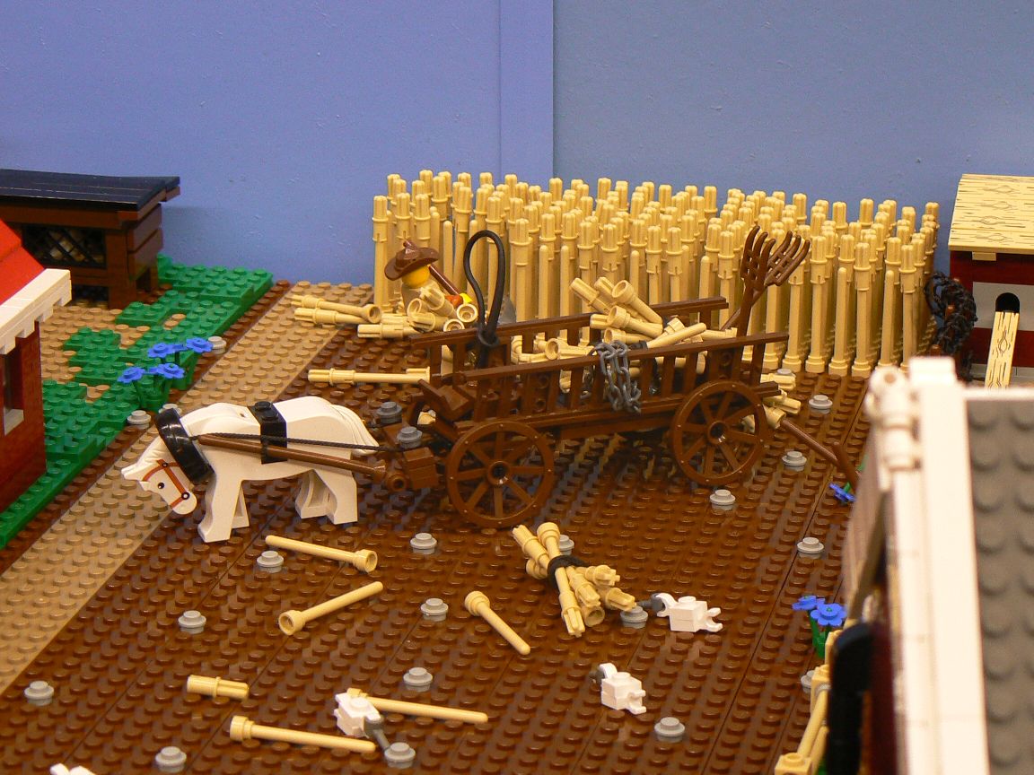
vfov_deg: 13.1
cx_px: 517
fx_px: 3375
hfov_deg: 17.4
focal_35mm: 113
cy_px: 388
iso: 80
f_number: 3.2
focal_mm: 15.5
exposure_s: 1/4
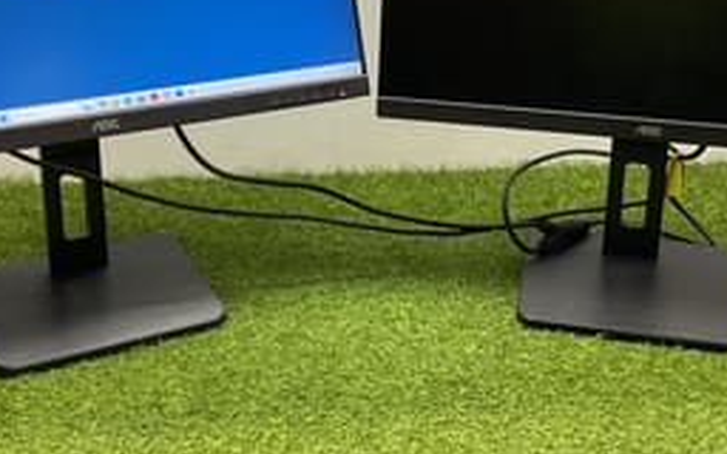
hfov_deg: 34.0
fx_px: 1189
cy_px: 84
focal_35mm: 60
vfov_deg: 21.3
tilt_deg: -20.0
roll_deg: -1.6
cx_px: 375
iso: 50
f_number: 1.8
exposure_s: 1/50
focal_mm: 3
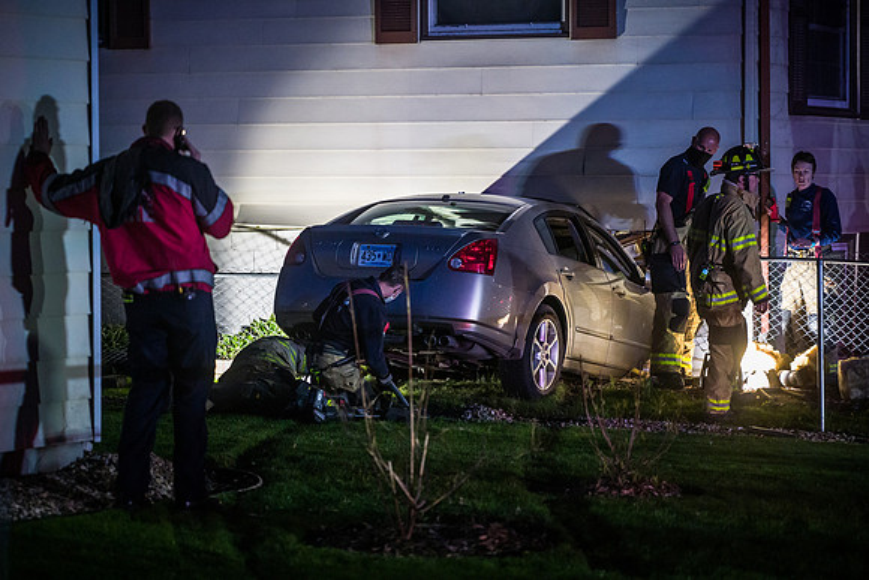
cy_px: 292
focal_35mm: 140
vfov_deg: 9.8
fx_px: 3374
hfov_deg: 14.7
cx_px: 424
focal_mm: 135
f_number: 2.8
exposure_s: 1/320
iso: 6400
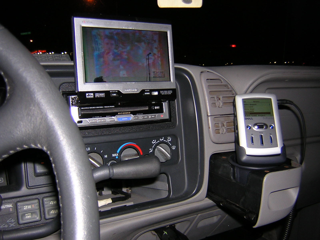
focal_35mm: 36
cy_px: 120
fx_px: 333
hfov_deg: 51.4
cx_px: 160
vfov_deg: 39.7
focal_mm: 4.7
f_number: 2.6
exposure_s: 1/60.1
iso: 100
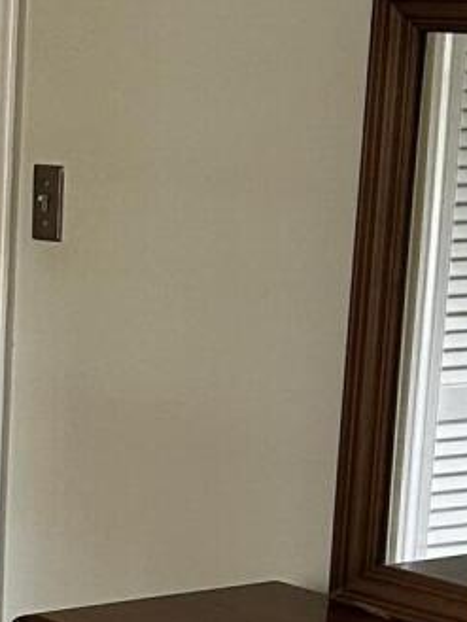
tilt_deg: -13.9
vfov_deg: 12.3
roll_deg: -0.6
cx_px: -303
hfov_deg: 9.1
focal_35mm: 158
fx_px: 2840
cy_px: 647
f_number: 1.5
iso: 125
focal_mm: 5.7
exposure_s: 1/60
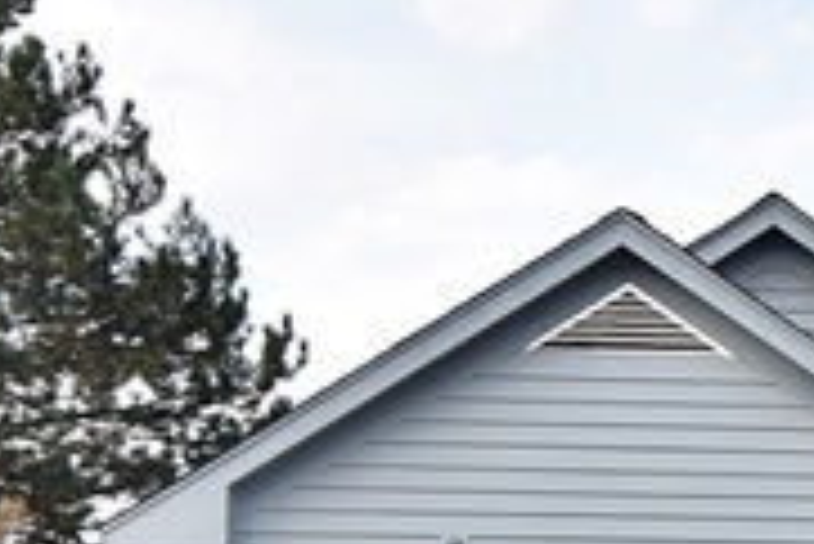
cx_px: 1156
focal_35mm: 85
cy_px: 699
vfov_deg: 15.4
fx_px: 1923
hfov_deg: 20.9
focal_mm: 16
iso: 100
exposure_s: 1/160
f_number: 6.3
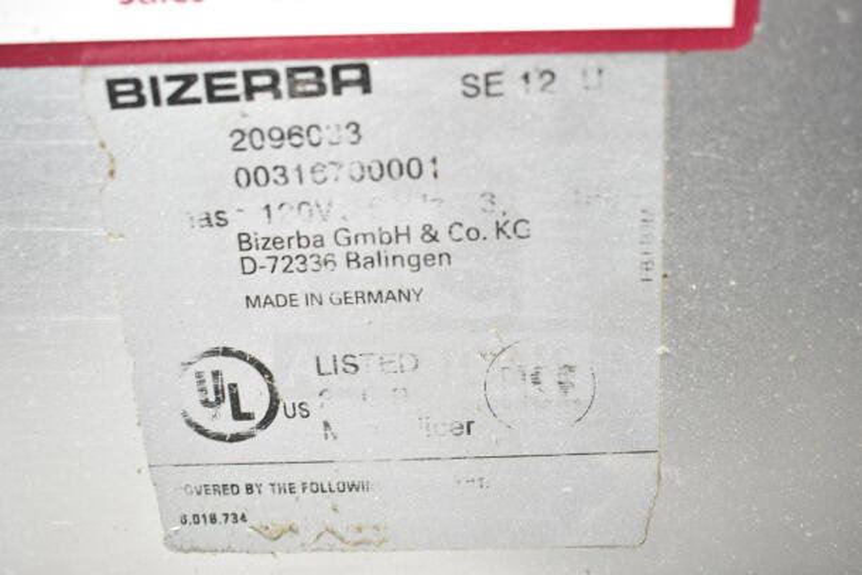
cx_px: 431
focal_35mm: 42
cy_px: 288
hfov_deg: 46.4
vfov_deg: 31.9
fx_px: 1006
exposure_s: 1/50
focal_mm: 28
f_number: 4.2
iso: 1800
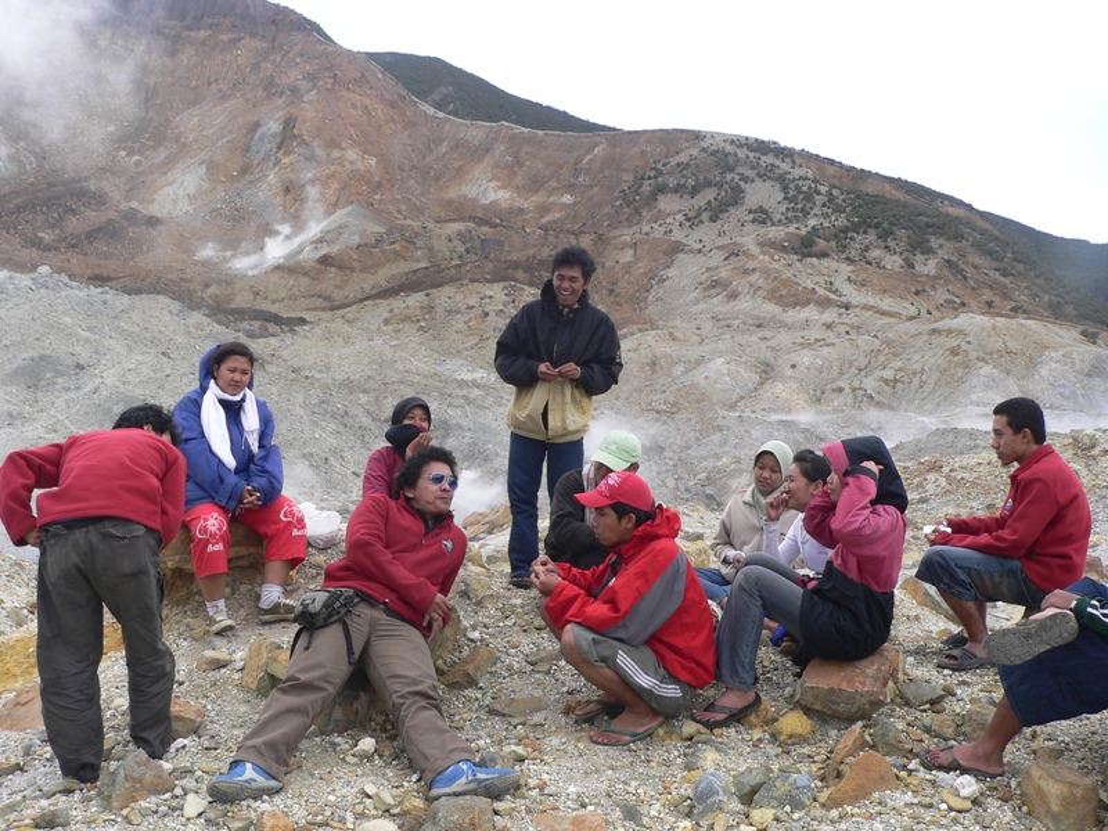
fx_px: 1152
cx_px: 554
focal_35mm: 36
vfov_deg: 39.7
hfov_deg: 51.4
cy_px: 416
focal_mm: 6
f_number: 4
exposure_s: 1/200
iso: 80
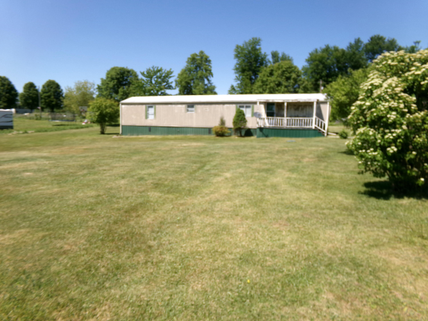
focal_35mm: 24
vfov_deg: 56.8
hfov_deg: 71.6
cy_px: 160
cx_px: 214
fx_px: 297
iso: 100
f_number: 3.7
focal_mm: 4.3
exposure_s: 1/640
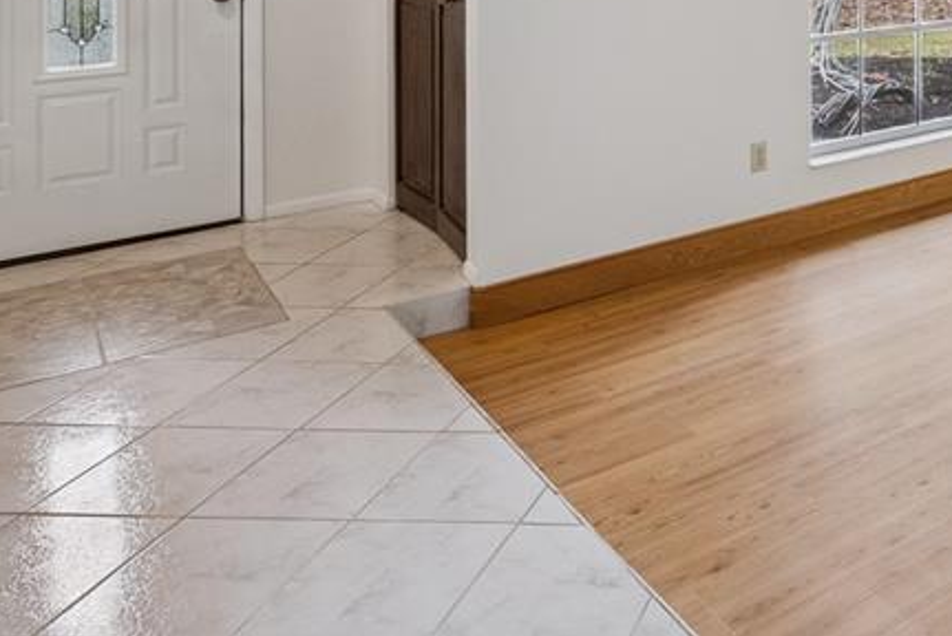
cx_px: 983
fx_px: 1006
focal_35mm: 38
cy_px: -92
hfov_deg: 42.6
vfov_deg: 30.7
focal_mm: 16
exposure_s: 1/50
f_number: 9
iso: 1250
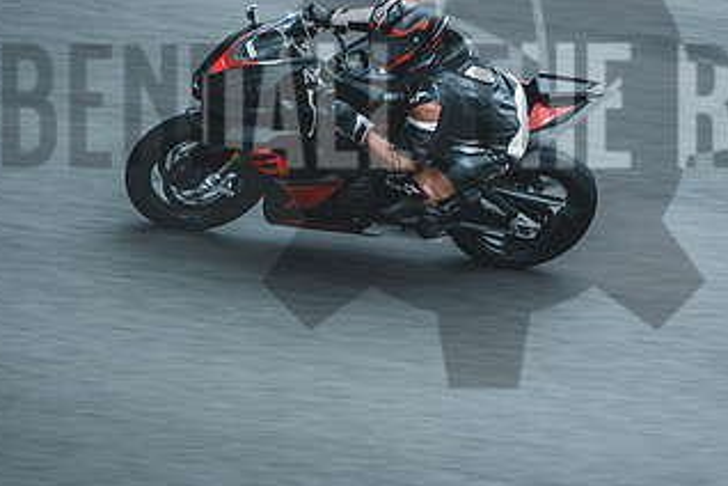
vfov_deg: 2.5
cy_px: 109
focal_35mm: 548
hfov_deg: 3.8
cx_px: 483
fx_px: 11081
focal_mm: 200
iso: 400
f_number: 2
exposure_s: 1/320
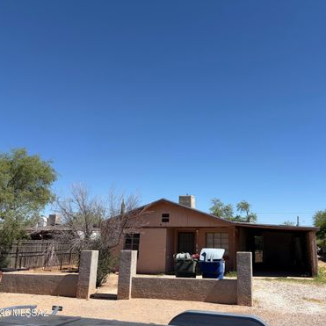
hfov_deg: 52.0
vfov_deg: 52.5
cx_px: 201
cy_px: 163
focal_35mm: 31
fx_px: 330
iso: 50
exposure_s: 1/3448
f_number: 1.6
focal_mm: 5.96
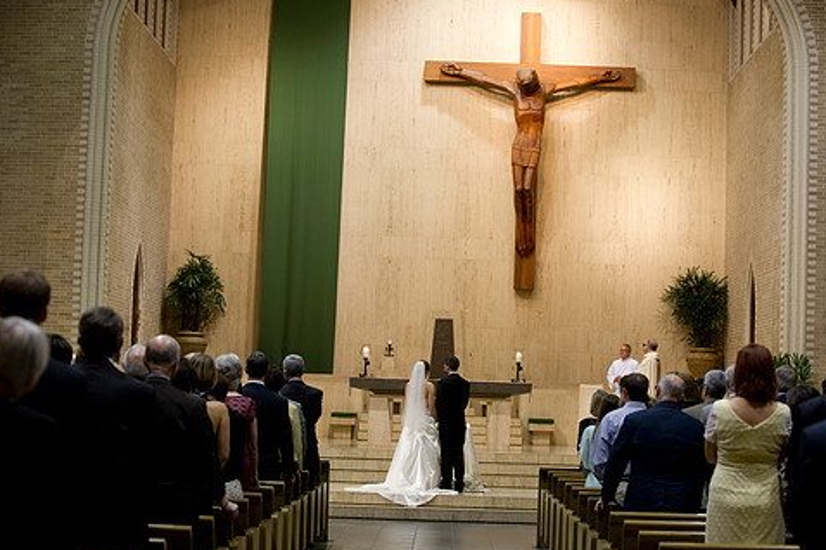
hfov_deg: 23.9
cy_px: 296
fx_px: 1949
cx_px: 437
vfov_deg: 16.0
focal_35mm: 85
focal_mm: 70
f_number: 2.8
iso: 1250
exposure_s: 1/100
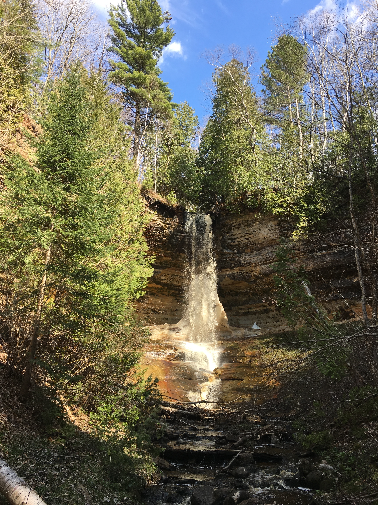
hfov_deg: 48.2
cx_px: 189
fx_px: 422
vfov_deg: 61.7
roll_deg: -1.7
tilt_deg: +18.4
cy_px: 252
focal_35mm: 29
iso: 25
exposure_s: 1/516
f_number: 2.2
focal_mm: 4.15
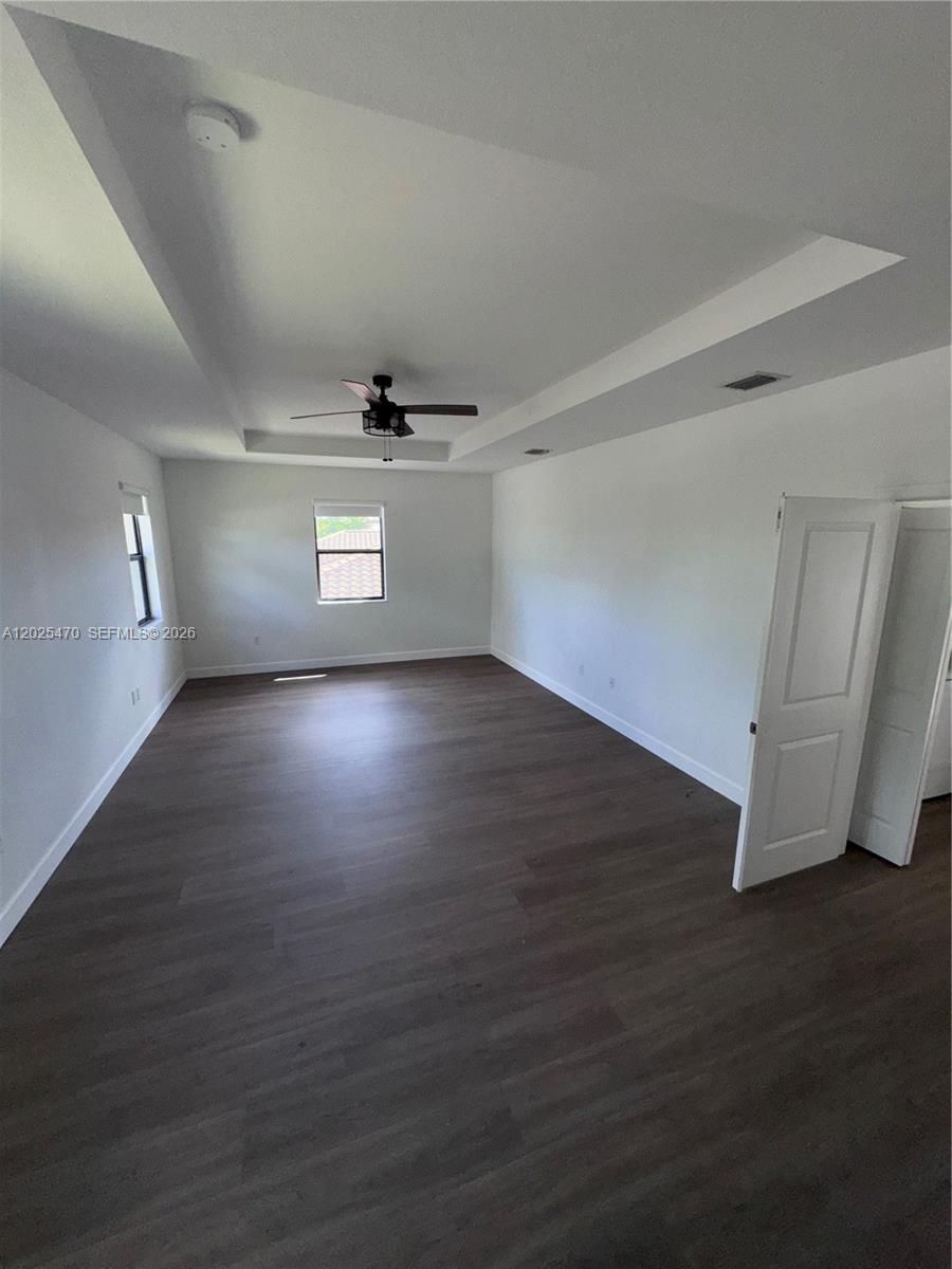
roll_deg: +0.0
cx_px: 476
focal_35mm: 14
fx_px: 513
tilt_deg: -11.6
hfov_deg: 85.7
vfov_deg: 102.1
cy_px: 634
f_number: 2.2
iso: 50
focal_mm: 2.22
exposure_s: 1/122
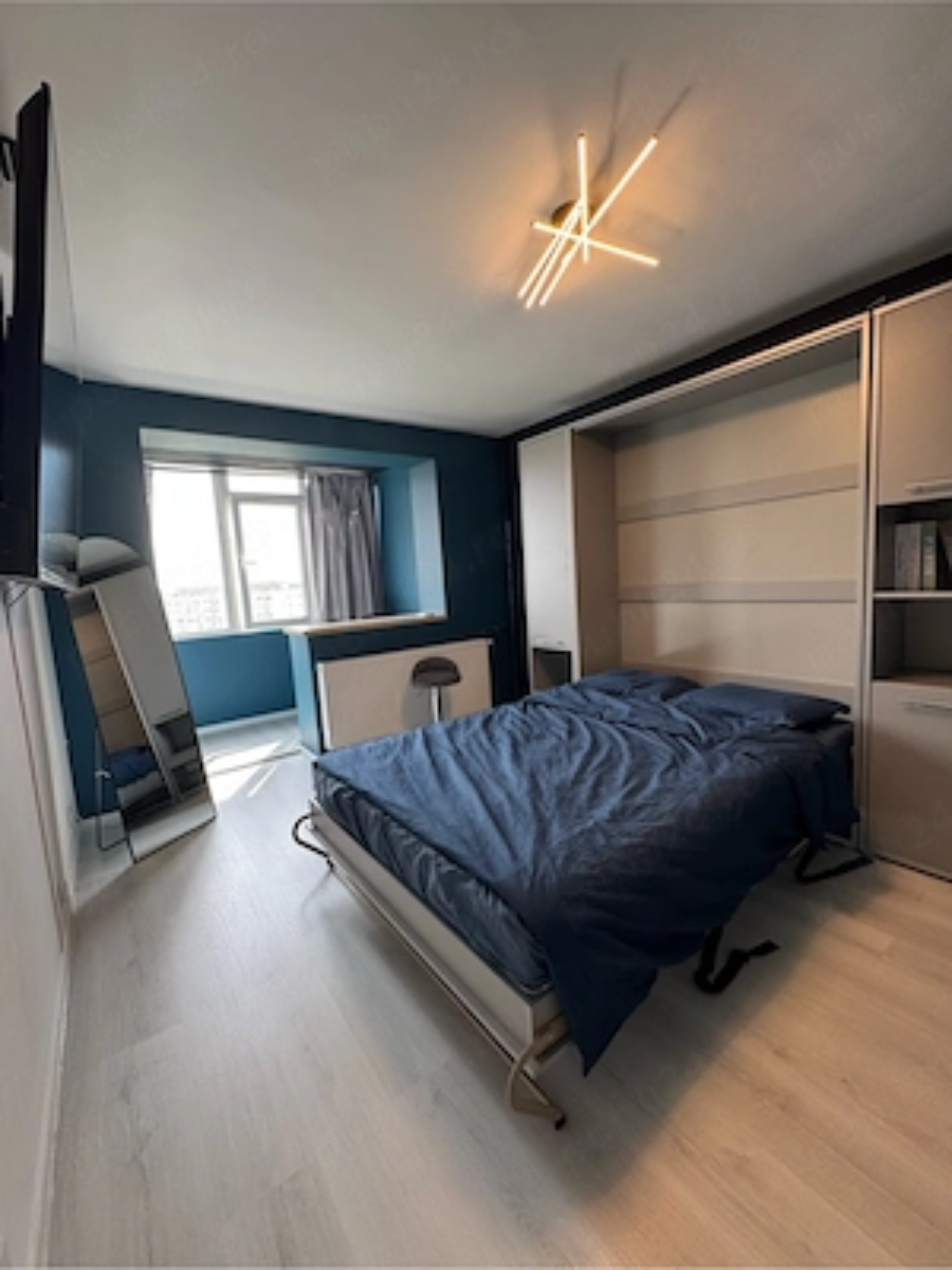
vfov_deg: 102.1
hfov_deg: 85.7
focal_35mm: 14
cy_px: 635
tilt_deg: -6.8
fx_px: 513
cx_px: 476
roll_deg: +3.3
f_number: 2.2
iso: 125
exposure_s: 1/99
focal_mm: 2.22
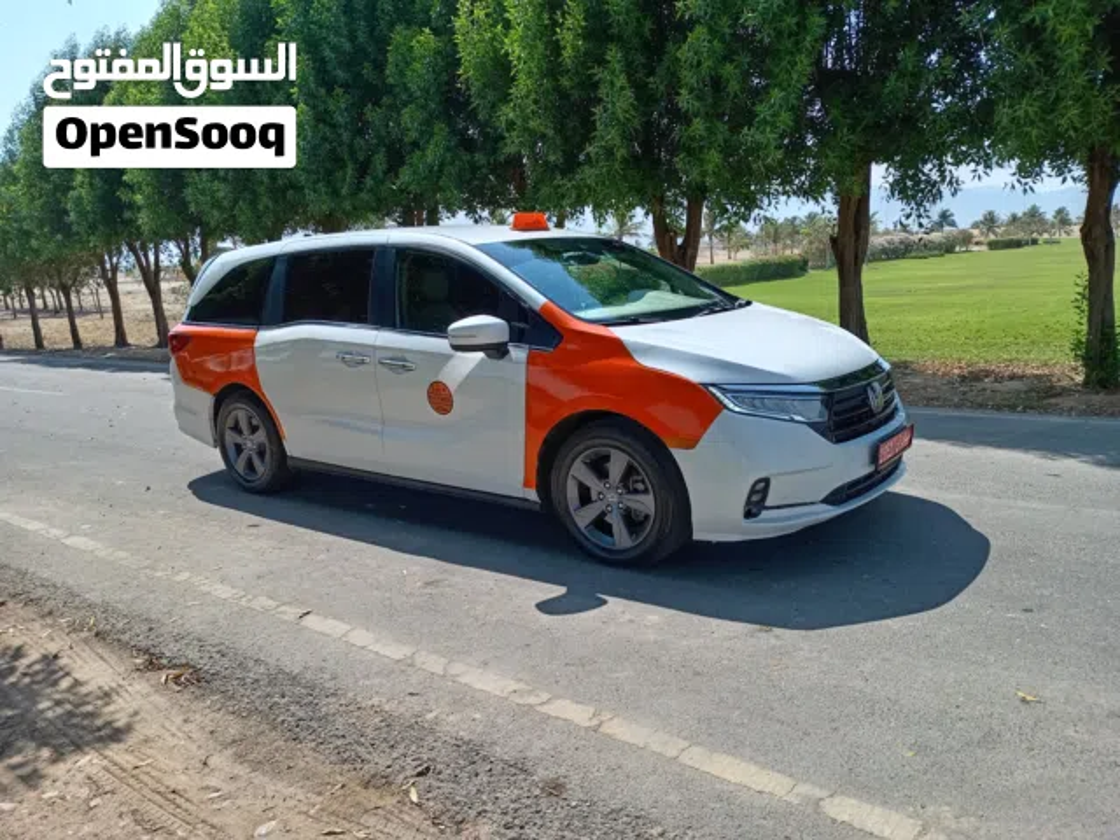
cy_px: 420
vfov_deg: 53.1
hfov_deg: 67.3
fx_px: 841
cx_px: 560
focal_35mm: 26
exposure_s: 1/516
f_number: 1.8
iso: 110
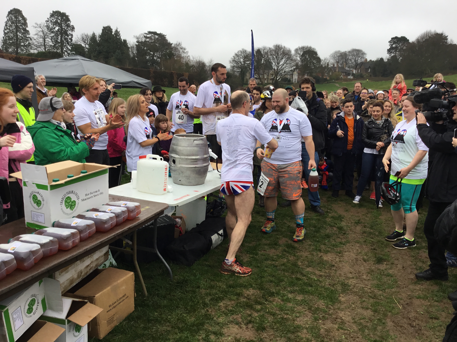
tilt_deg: -8.8
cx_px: 228
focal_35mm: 31
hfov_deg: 58.4
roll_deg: -0.8
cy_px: 171
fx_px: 409
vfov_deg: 45.4
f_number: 2.4
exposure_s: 1/188
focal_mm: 3.3
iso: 25
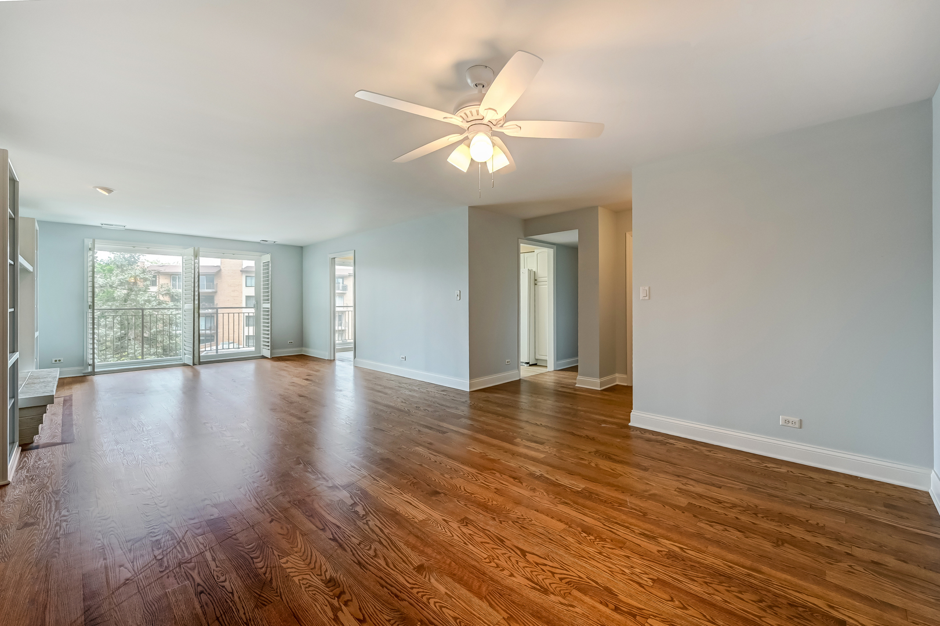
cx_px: 470
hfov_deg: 104.3
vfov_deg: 81.2
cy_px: 313
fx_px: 365
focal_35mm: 14
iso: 400
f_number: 8
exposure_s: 1/20
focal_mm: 14
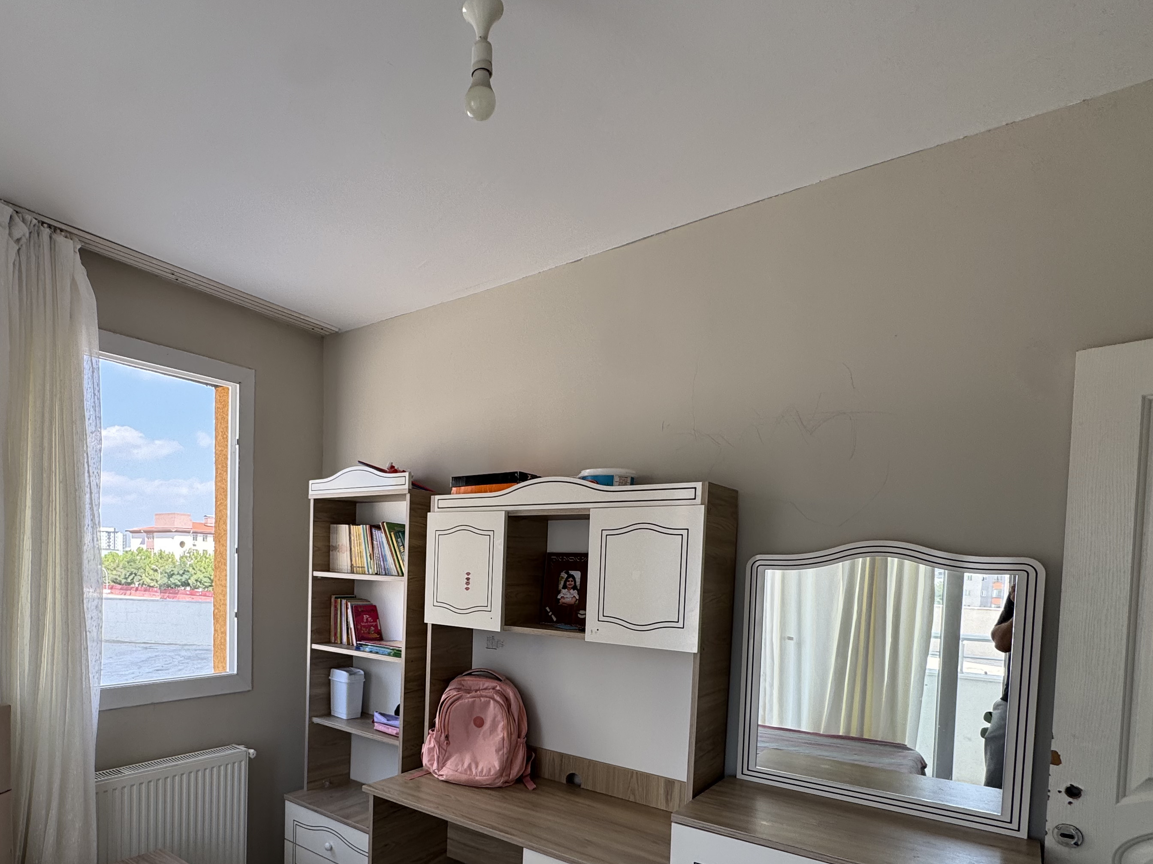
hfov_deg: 77.4
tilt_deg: -1.6
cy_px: 597
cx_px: 426
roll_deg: -1.4
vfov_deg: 61.4
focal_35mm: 21
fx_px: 699
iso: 40
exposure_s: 1/220
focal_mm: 2.22
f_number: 2.2
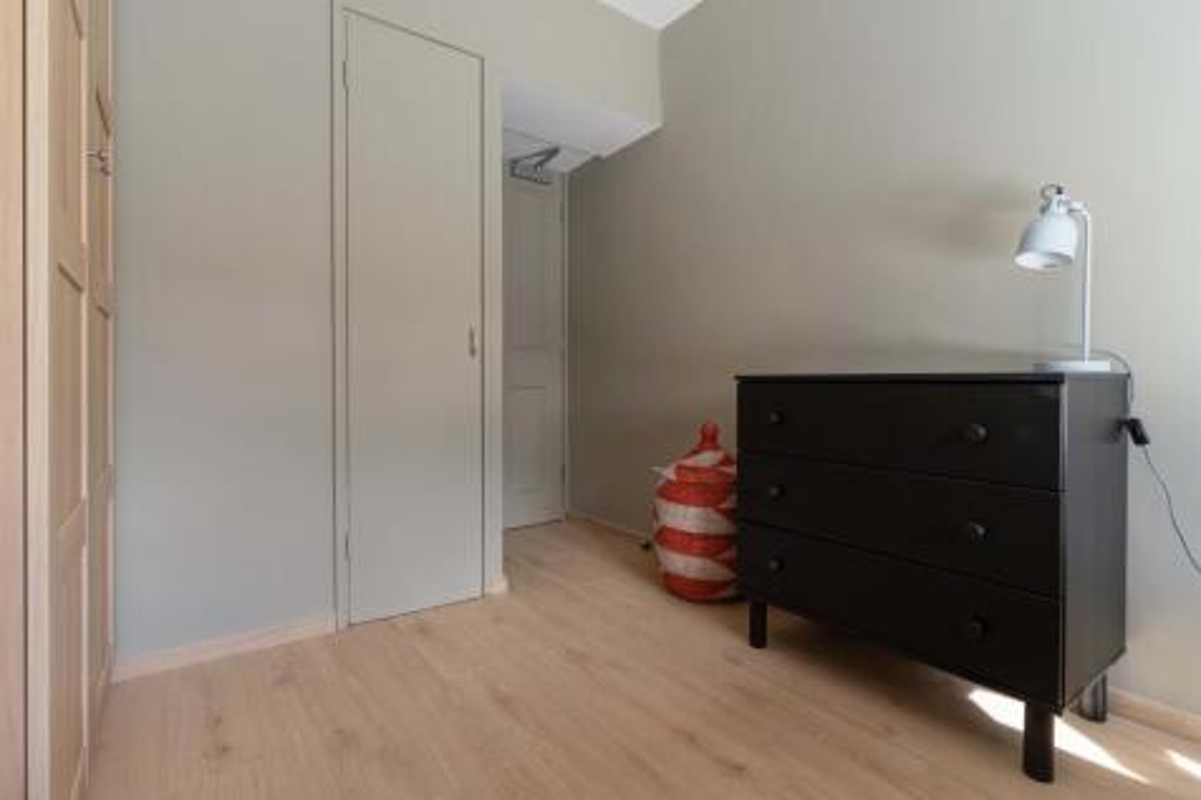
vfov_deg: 70.4
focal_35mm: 17
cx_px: 600
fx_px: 567
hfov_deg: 93.3
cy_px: 400
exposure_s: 1/80
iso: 800
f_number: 8
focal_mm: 17
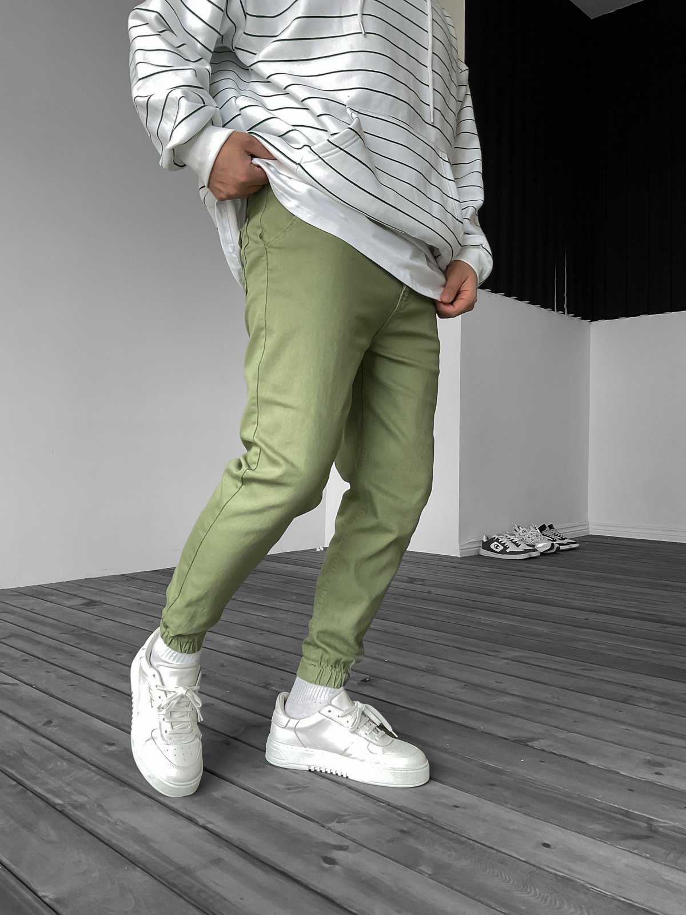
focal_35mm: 29
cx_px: 343
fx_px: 766
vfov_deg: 61.7
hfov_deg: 48.2
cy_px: 458
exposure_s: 1/70
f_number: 1.8
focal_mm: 3
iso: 64
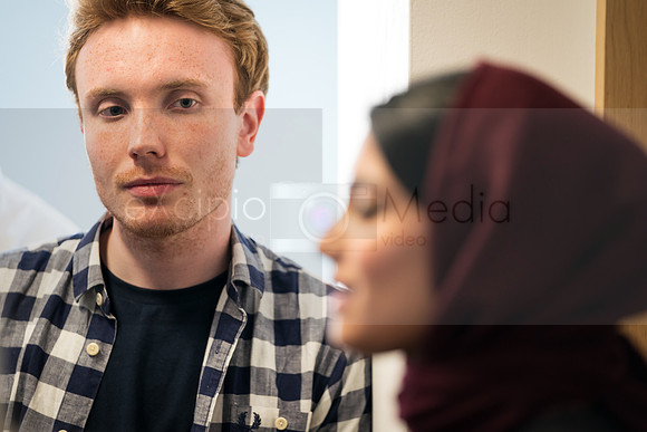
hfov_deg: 11.5
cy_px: 237
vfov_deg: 7.7
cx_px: 321
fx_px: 3225
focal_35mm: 179
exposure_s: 1/125
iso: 1000
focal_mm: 161
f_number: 2.8
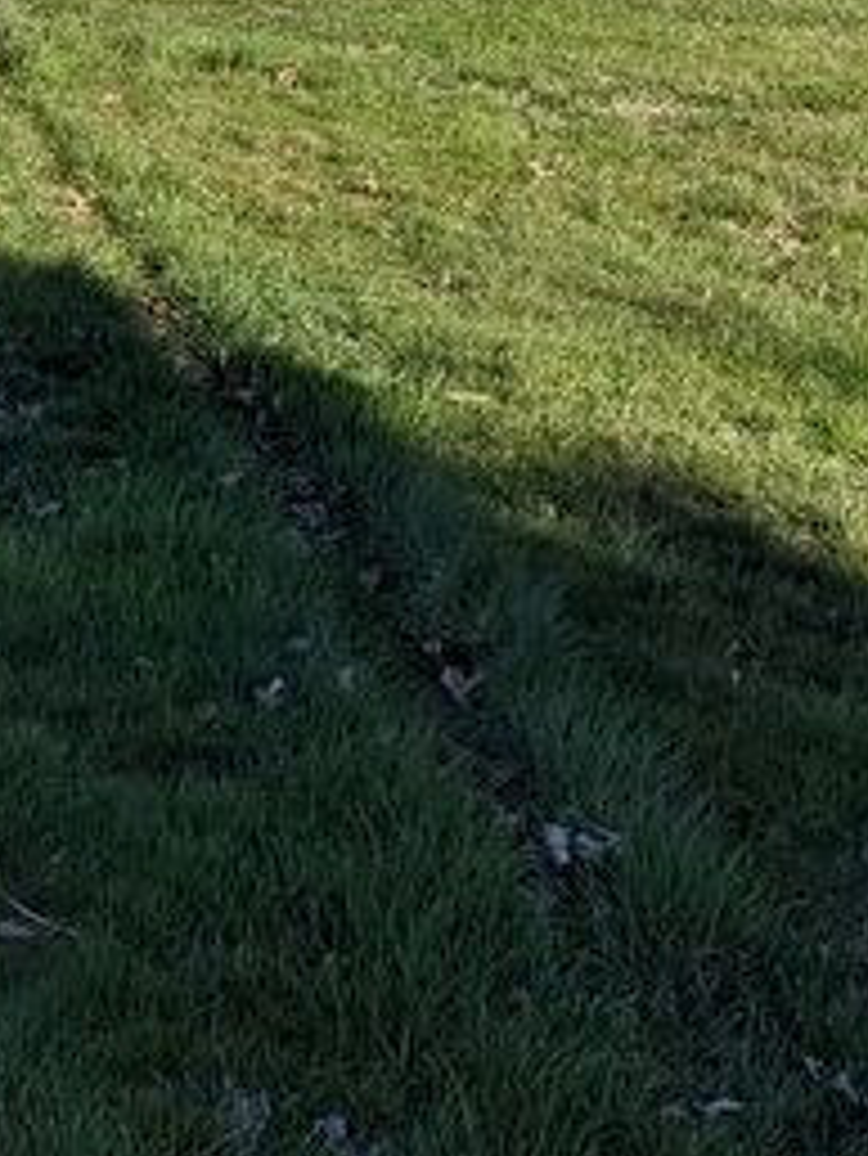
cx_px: -441
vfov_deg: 21.7
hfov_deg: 16.1
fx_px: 2806
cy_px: -207
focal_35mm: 84
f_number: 1.73
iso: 58
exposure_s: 1/3906
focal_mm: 4.38
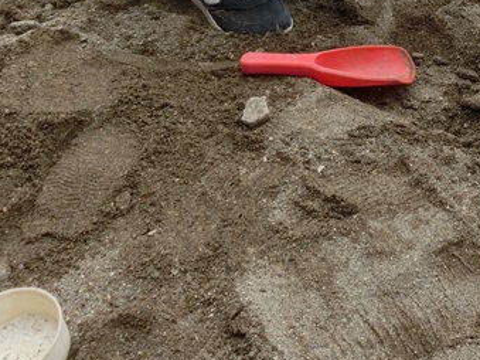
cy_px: -96
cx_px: 513
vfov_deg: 20.0
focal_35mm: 68
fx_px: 943
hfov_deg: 26.5
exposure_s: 1/320
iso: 80
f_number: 3.5
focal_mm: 4.5
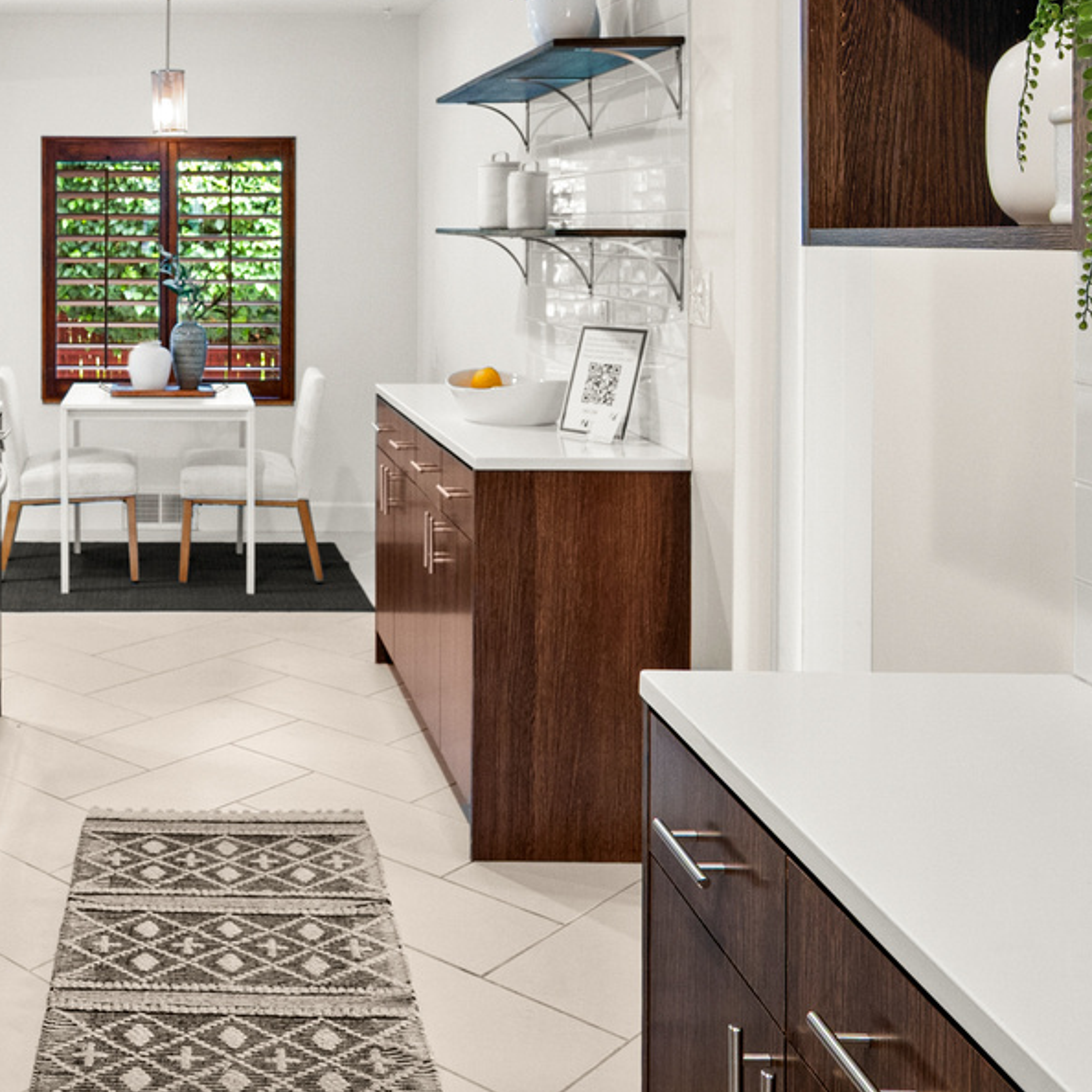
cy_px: 181
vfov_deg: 39.0
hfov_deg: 38.4
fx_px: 1463
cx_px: 129
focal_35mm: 41
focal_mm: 14
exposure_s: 1/3
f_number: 7.1
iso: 500
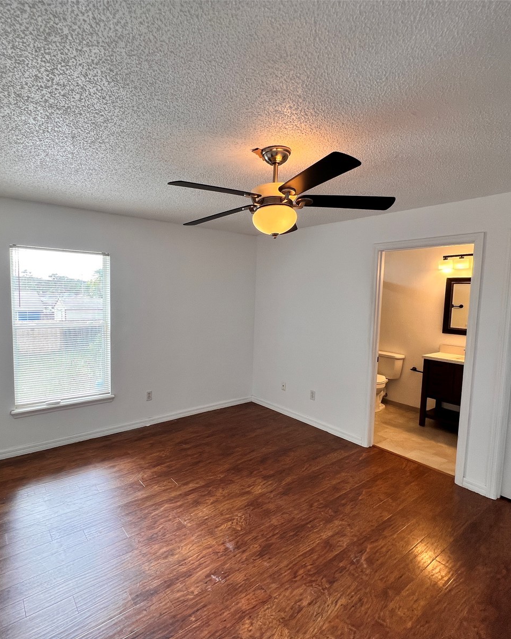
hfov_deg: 76.7
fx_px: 321
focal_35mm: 17
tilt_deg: -5.5
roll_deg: -1.3
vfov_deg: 89.6
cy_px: 321
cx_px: 228
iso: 64
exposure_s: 1/120
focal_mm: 1.57
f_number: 1.8
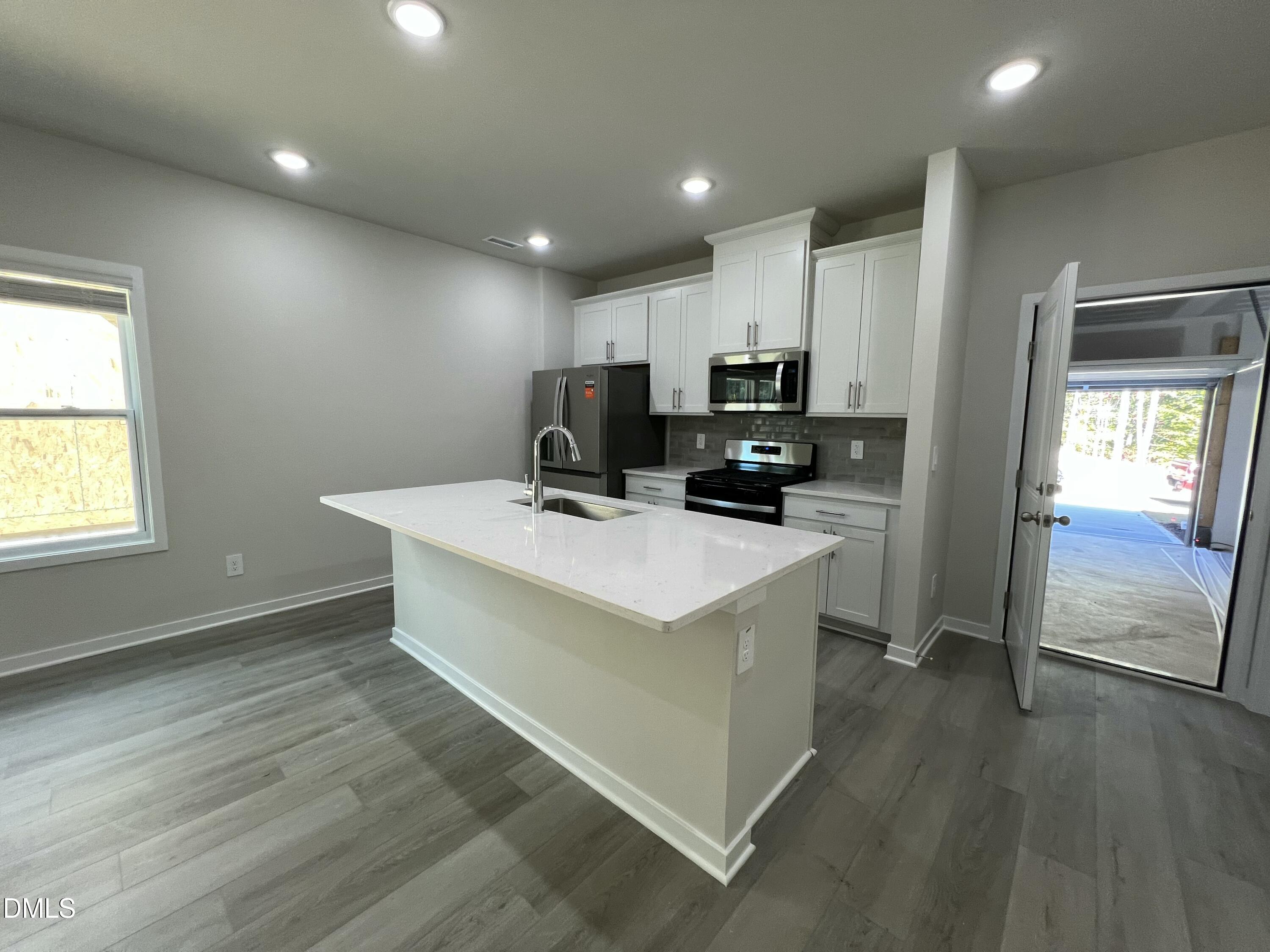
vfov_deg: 89.9
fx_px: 477
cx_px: 635
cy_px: 476
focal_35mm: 13
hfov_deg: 106.2
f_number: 1.8
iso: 125
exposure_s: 1/120
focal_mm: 1.57
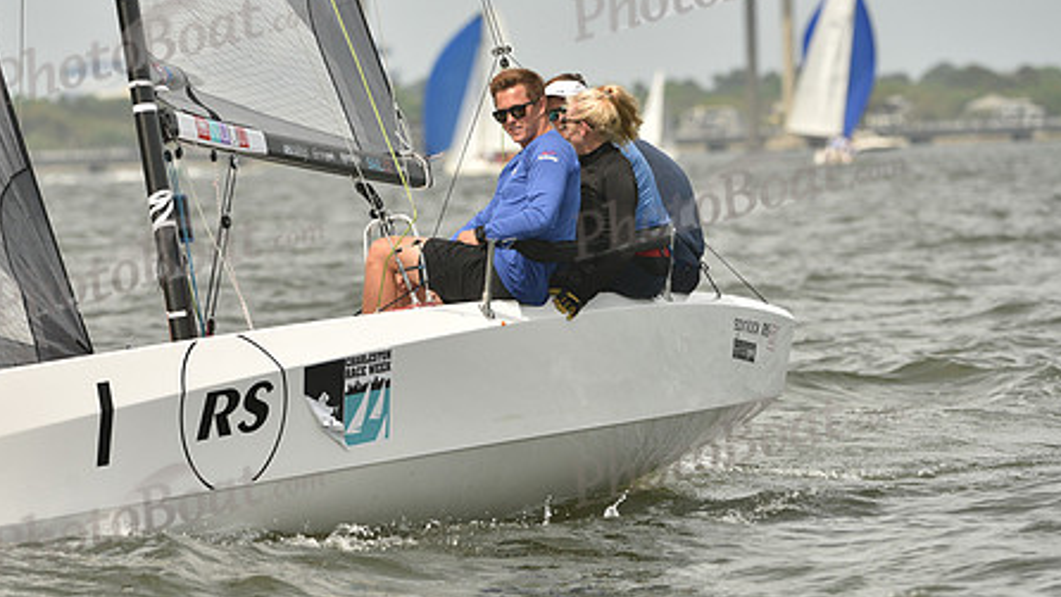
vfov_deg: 3.1
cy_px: 356
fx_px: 11114
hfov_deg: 5.5
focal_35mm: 395
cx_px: 450
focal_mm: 290
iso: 320
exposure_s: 1/1600
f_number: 5.6
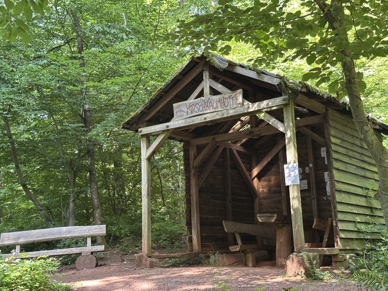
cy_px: 146
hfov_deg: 39.7
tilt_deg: +11.6
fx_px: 538
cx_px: 194
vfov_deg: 30.3
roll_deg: +2.6
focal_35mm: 48
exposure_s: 1/64
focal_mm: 6.86
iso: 80
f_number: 1.78
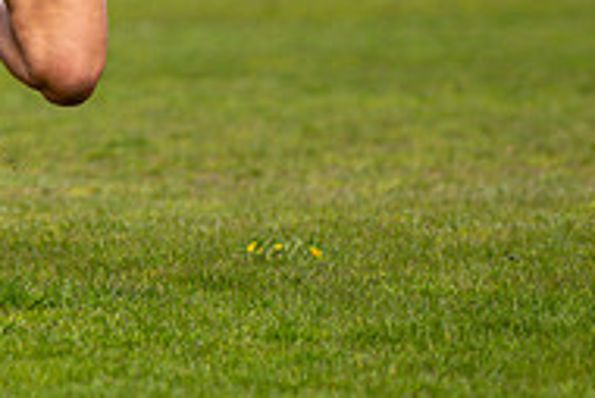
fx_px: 10767
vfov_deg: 2.1
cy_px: -136
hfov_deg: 3.2
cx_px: -426
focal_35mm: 651
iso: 320
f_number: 2.8
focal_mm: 160
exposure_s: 1/4000
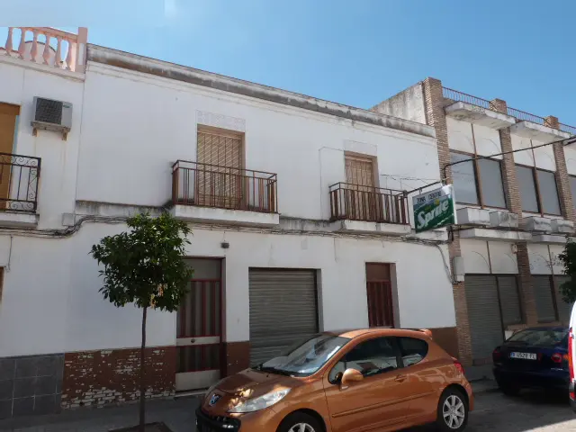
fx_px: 416
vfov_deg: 54.9
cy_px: 216
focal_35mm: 25
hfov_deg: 69.4
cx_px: 288
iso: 100
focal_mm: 4.5
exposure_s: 1/320
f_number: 5.6
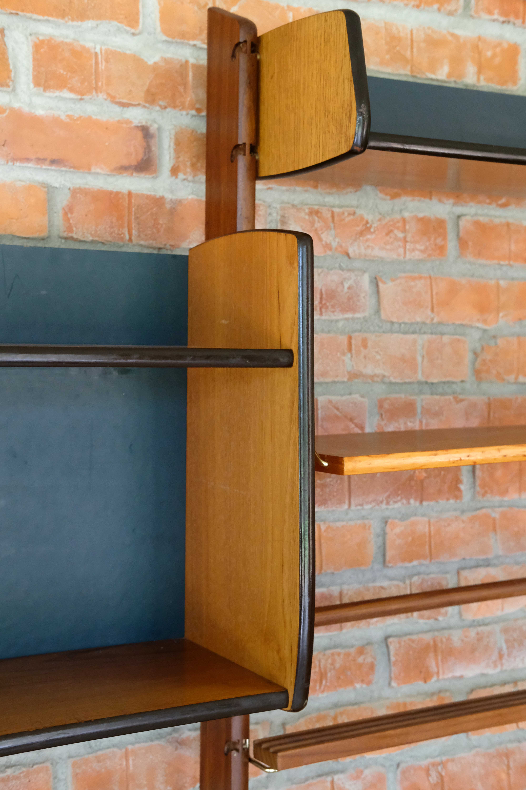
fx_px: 1161
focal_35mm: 53
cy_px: 395
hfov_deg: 25.5
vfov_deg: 37.5
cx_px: 263
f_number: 5.6
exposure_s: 1/125
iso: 5000
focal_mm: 35
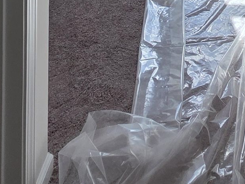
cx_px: 261
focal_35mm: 65
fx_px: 460
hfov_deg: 27.6
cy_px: -247
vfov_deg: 14.9
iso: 40
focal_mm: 2.2
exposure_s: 1/403
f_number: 1.9
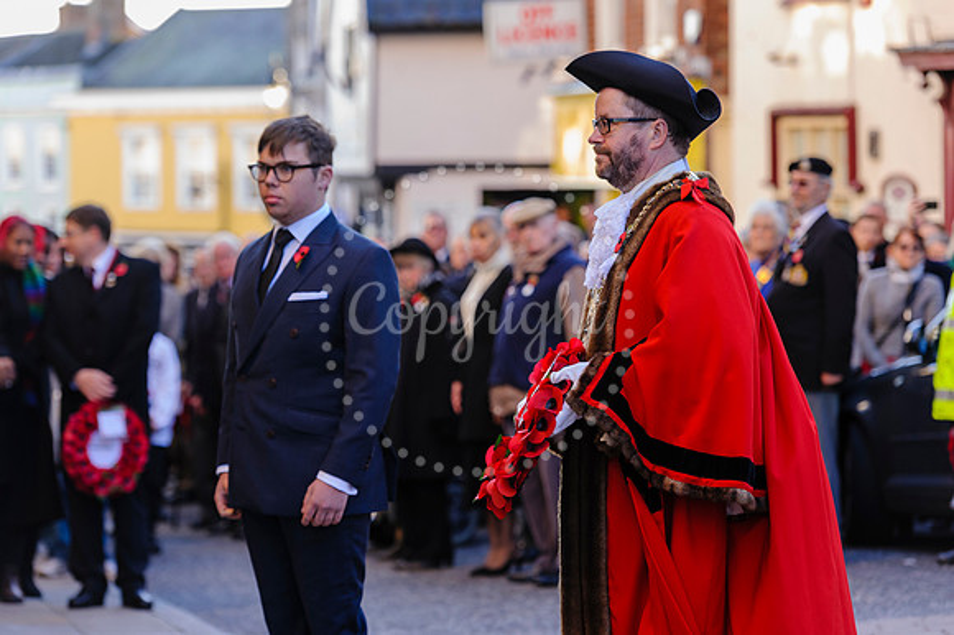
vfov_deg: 10.5
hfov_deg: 15.8
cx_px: 477
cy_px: 318
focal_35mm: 130
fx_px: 3443
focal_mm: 130
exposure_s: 1/250
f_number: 4
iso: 800
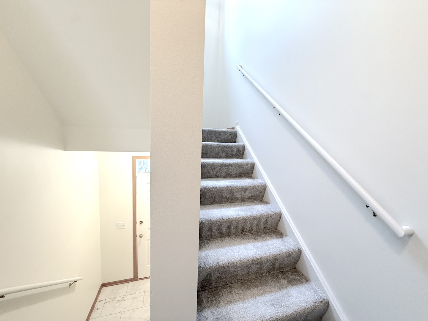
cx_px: 214
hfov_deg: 102.1
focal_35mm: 14
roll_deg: -2.2
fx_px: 173
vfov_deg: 85.7
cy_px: 160
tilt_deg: -5.7
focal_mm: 2.22
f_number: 2.2
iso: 250
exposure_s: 1/60
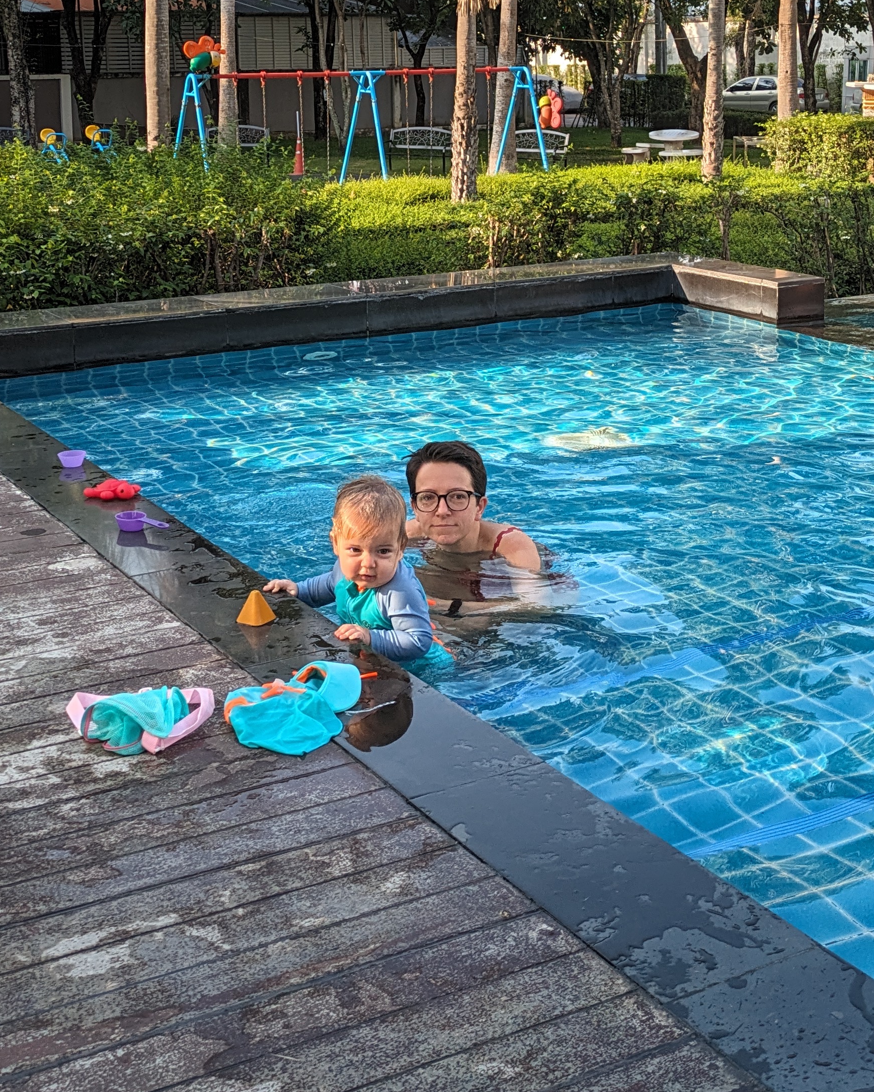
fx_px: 1681
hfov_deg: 29.1
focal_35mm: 52
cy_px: 296
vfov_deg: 35.3
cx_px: 478
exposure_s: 1/826
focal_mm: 5.43
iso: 42
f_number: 1.89
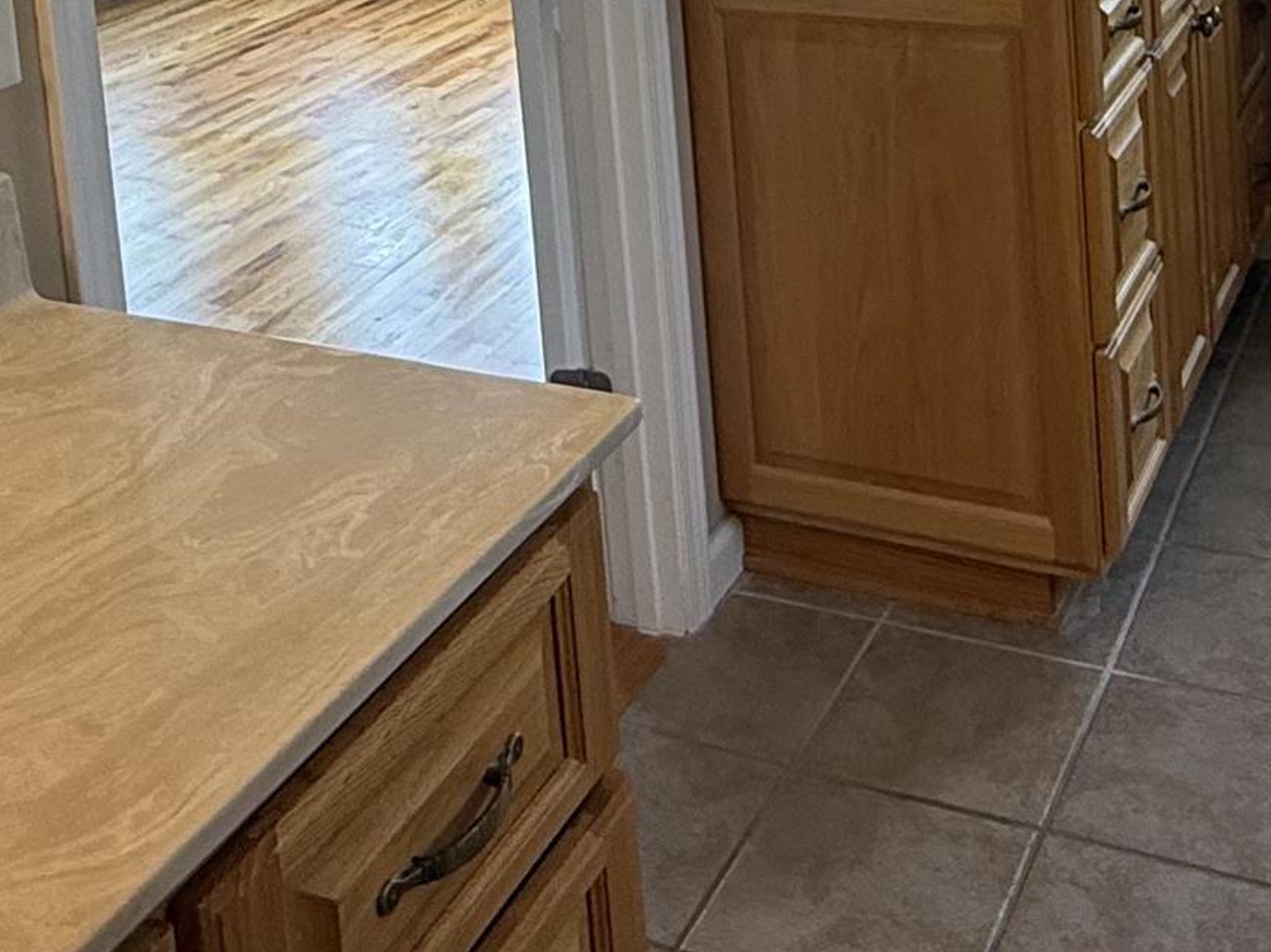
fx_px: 1872
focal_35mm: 51
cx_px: 692
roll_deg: +4.3
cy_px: -300
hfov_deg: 37.5
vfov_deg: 24.7
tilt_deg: -4.7
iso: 100
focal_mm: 2.22
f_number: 2.2
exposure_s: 1/120
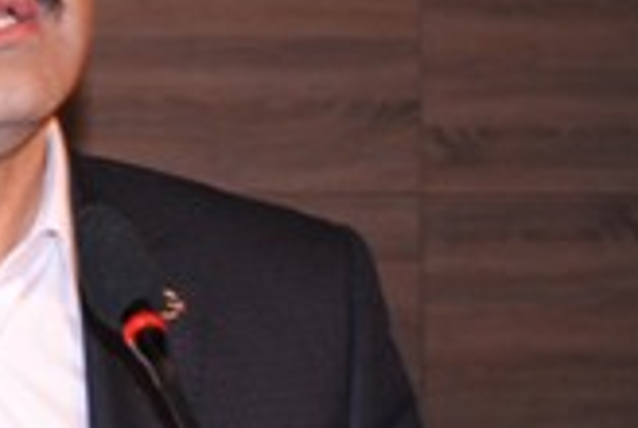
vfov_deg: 8.0
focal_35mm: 172
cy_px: 140
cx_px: -86
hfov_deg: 11.7
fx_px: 3054
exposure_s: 1/20
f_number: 5
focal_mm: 42
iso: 400
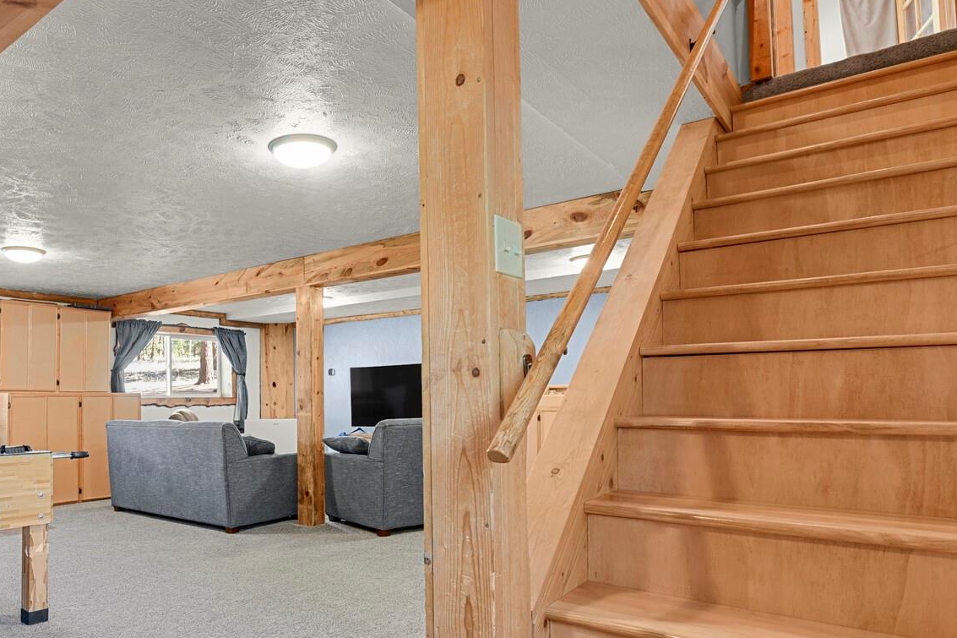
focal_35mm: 24
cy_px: 386
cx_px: 320
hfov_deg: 71.6
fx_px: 638
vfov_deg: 52.7
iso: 250
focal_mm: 17
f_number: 8
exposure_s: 10
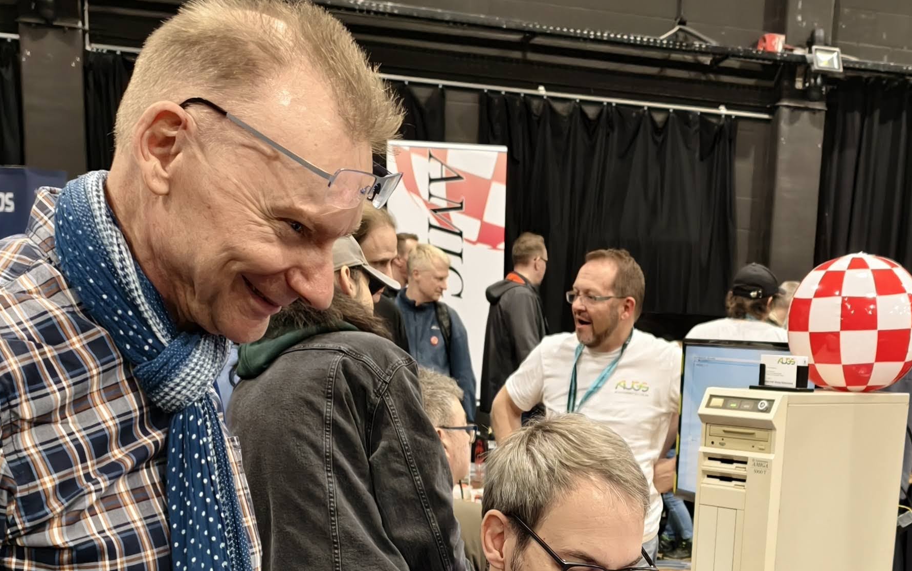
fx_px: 1392
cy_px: 671
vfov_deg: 21.6
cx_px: 635
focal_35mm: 56
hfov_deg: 35.8
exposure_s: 1/100
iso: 426
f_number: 1.57
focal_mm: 6.54
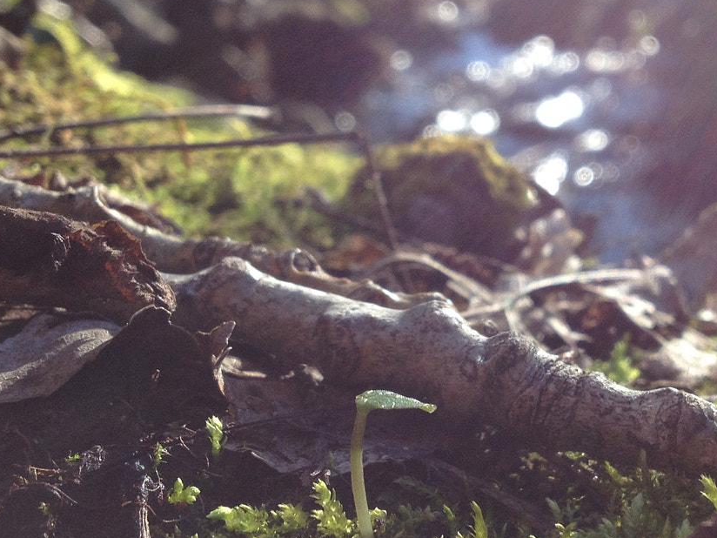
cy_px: 263
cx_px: 511
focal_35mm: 68
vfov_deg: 21.6
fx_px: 1408
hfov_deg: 28.3
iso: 50
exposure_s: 1/343
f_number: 2.4
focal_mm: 4.28
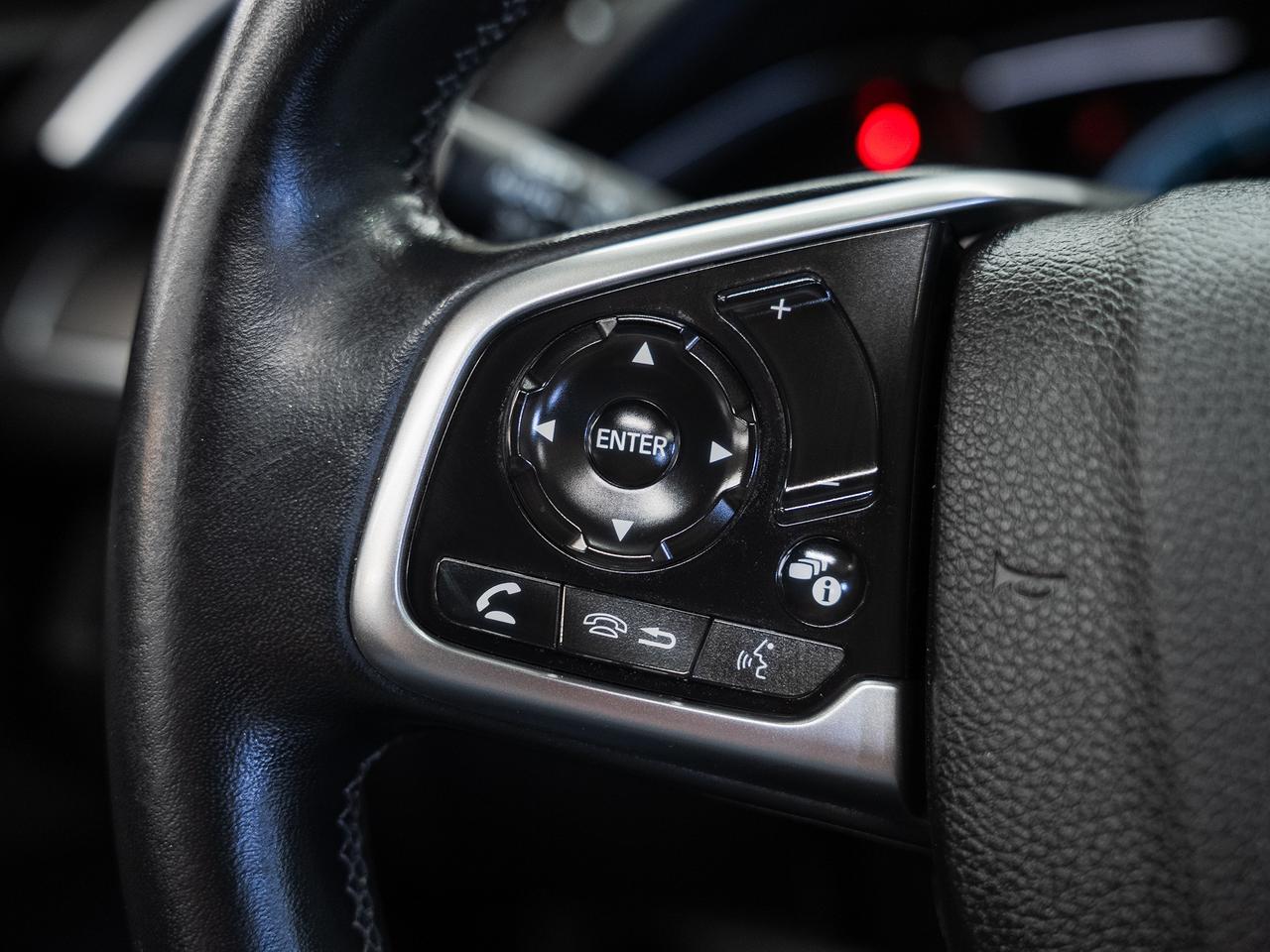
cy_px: 476
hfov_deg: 45.5
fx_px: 1516
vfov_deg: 34.9
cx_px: 635
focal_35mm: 41
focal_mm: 38.2
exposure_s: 1/40
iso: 1000
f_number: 3.5
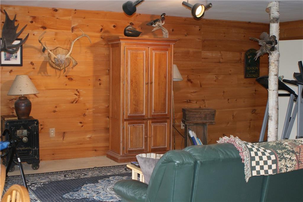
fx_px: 442
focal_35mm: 52
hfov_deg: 37.8
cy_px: 101
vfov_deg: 25.8
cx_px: 152
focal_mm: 35
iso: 400
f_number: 5.6
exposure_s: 1/60
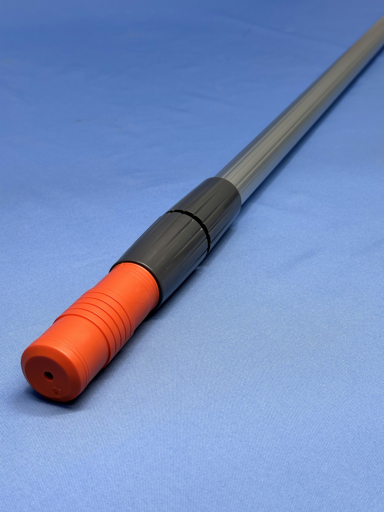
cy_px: 256
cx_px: 192
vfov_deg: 39.7
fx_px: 710
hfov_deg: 30.3
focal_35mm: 48
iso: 50
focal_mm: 6.86
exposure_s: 1/148
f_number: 1.78
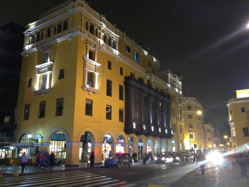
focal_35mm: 33
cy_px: 94
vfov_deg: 42.9
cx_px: 124
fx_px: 237
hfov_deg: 55.4
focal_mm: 4.12
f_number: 2.4
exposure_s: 1/15
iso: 500
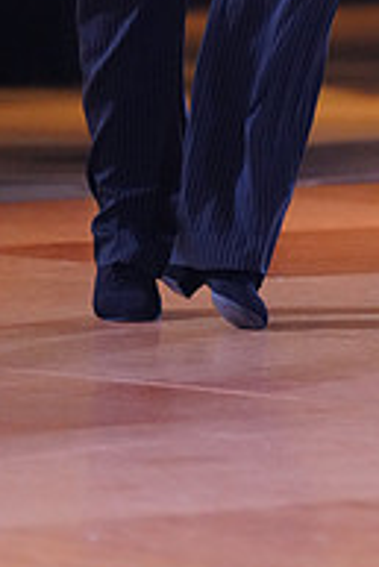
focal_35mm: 602
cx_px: 486
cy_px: -253
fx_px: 9489
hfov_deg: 2.3
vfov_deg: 3.4
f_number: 2.8
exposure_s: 1/400
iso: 5000
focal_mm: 200
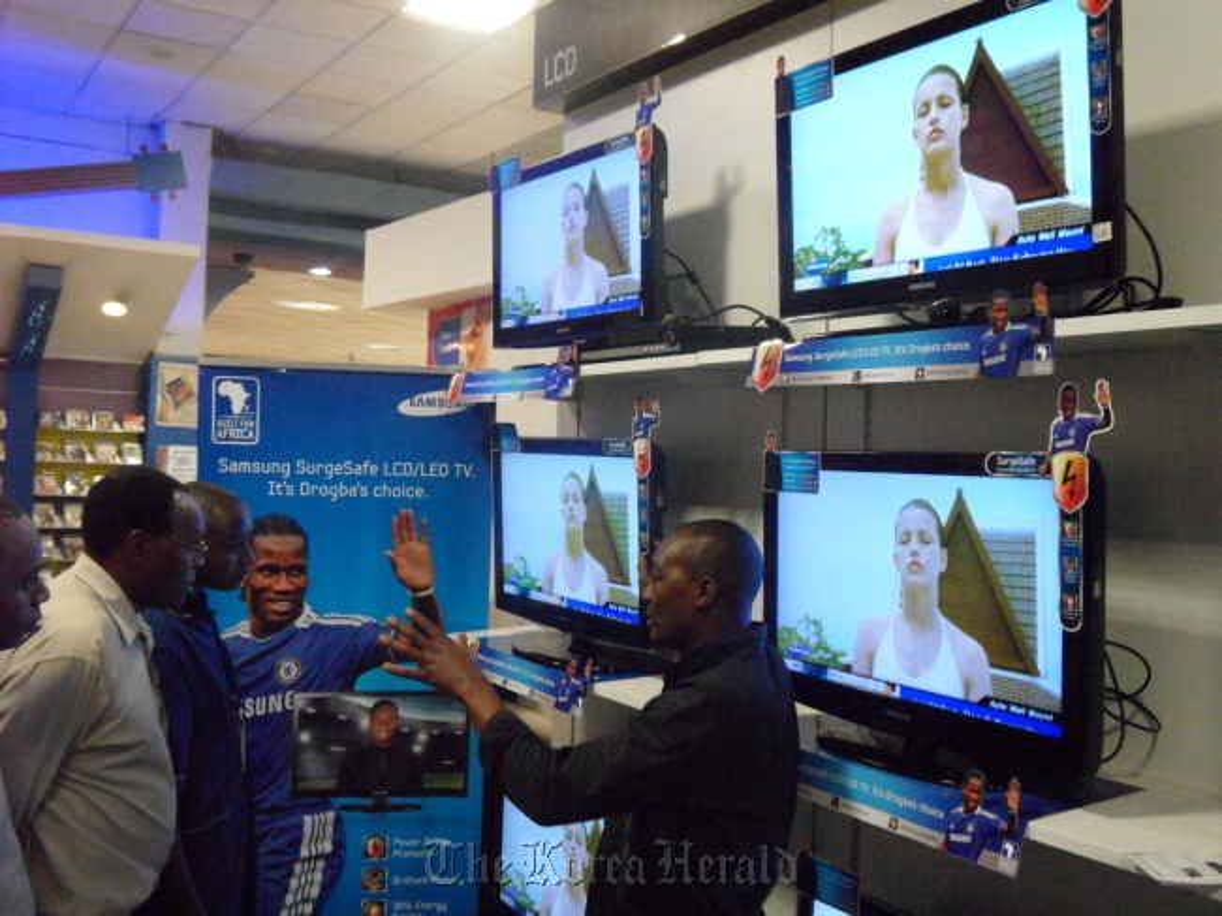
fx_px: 1235
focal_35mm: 35
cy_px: 458
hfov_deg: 52.6
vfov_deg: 40.7
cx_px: 611
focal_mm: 5.7
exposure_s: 1/90
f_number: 3.3
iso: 800
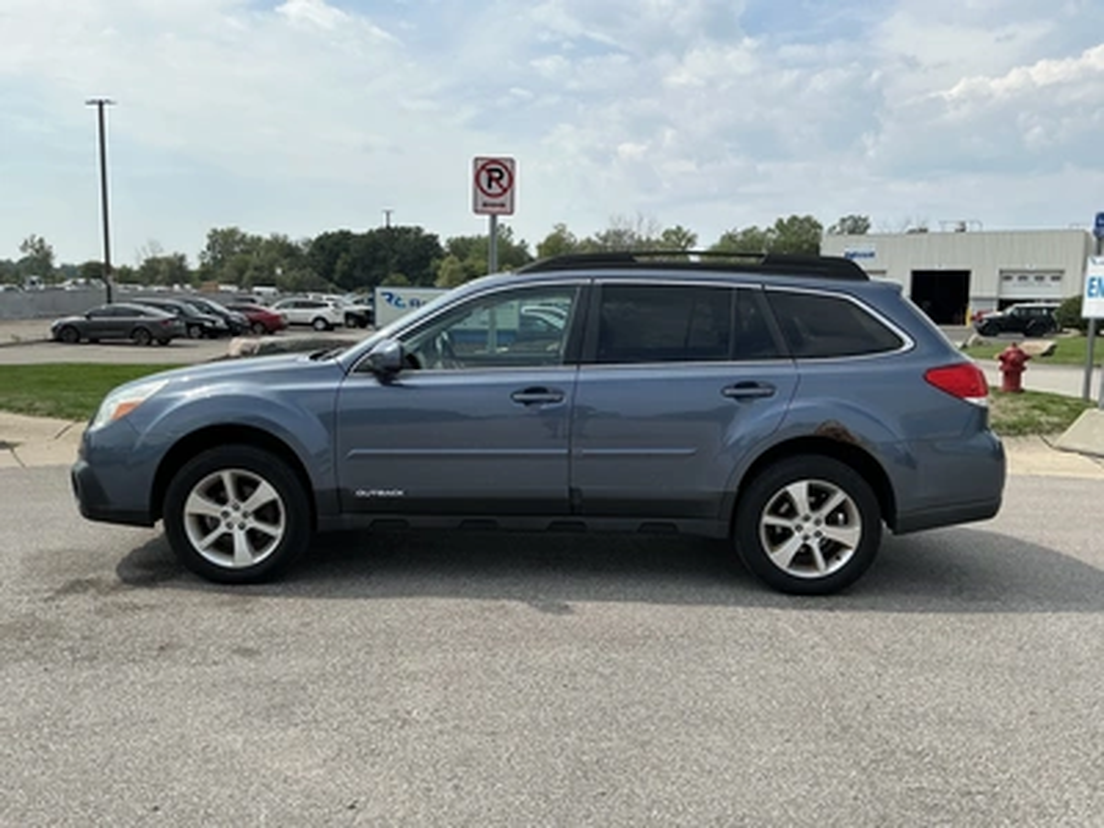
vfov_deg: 49.7
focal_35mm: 28
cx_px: 552
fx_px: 893
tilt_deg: -2.3
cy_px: 414
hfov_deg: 63.4
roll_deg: -2.0
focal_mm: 3
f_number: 1.8
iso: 25
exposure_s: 1/2227
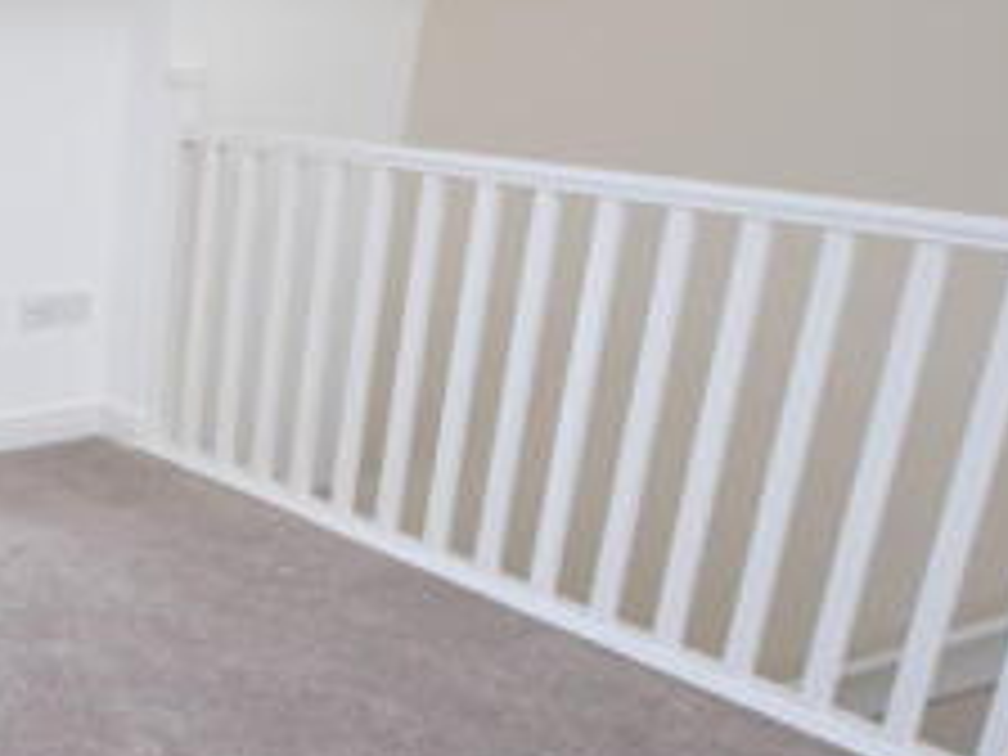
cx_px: 16
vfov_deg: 34.3
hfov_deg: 39.8
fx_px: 1223
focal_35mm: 42
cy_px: 434
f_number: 4
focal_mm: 10
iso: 400
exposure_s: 1/80
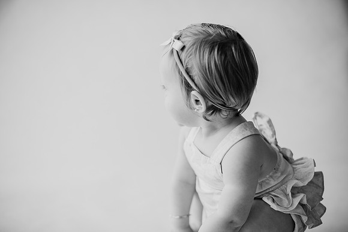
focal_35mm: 50
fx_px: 483
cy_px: 116
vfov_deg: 27.0
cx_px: 174
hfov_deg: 39.6
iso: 400
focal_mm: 50
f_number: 2
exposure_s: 1/800
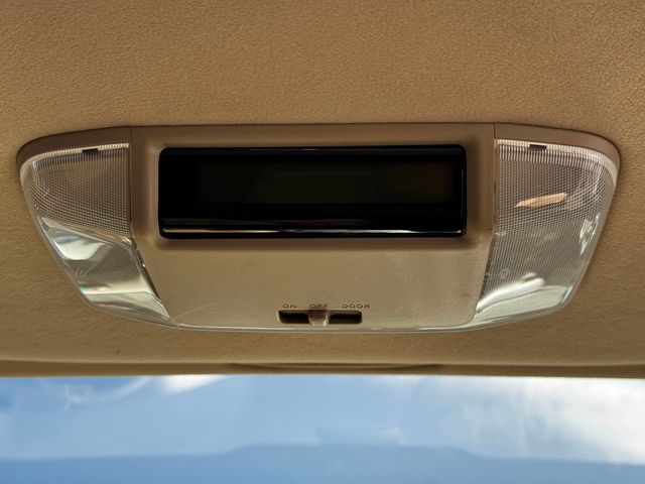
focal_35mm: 48
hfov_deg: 39.7
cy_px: 242
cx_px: 322
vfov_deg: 30.3
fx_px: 894
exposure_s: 1/540
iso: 64
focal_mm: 6.76
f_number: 1.78
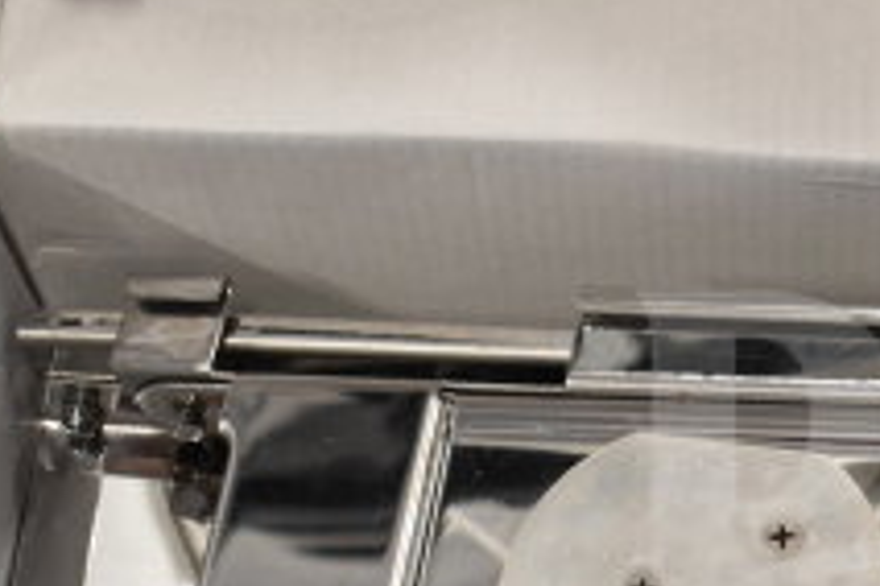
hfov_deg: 18.9
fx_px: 2518
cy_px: 617
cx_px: 1004
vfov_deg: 13.1
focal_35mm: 103
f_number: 4
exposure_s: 1/40
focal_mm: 24
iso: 1250
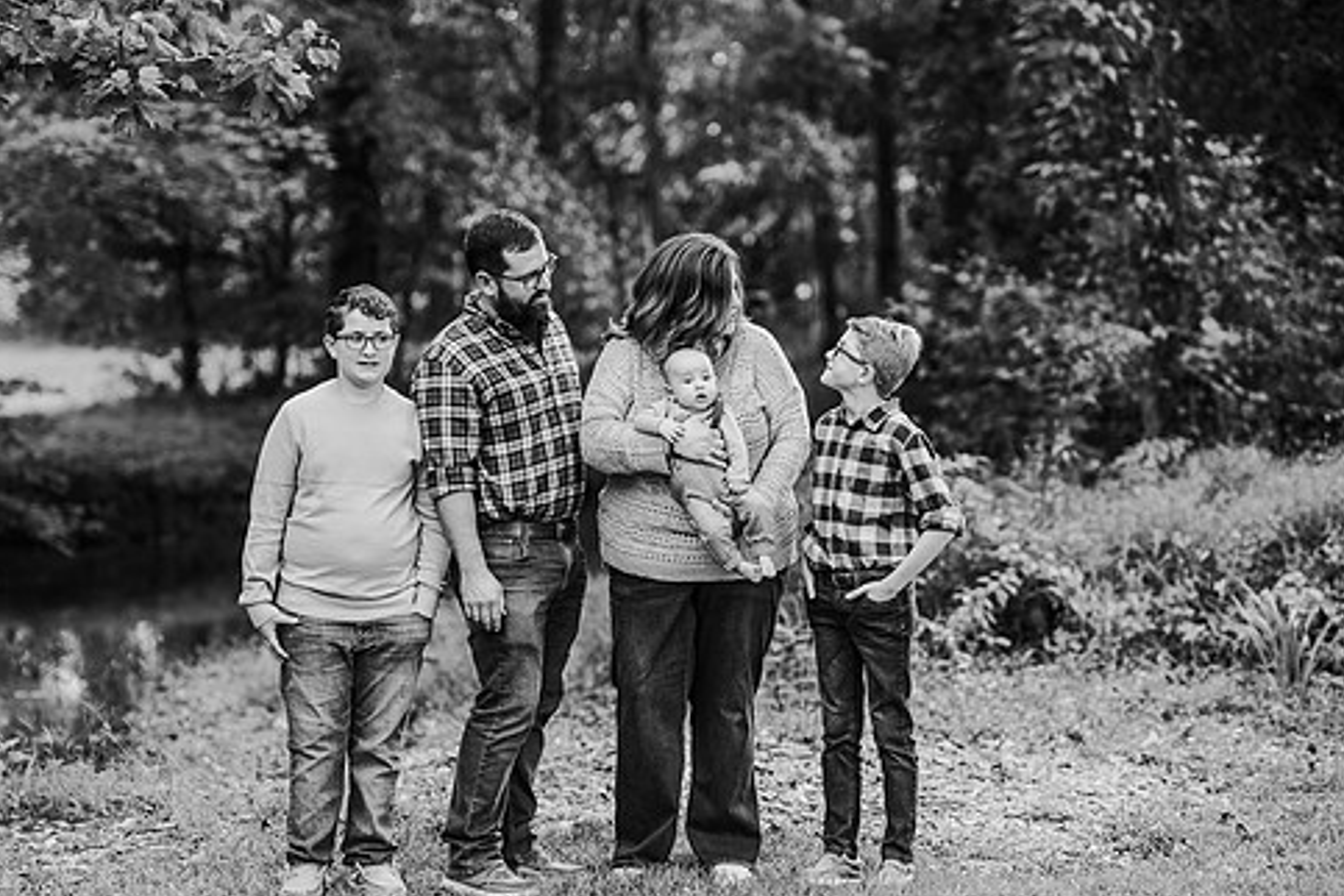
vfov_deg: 13.4
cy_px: 525
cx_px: 593
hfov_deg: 20.0
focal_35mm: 102
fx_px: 3808
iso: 125
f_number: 2.2
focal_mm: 85
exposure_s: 1/200
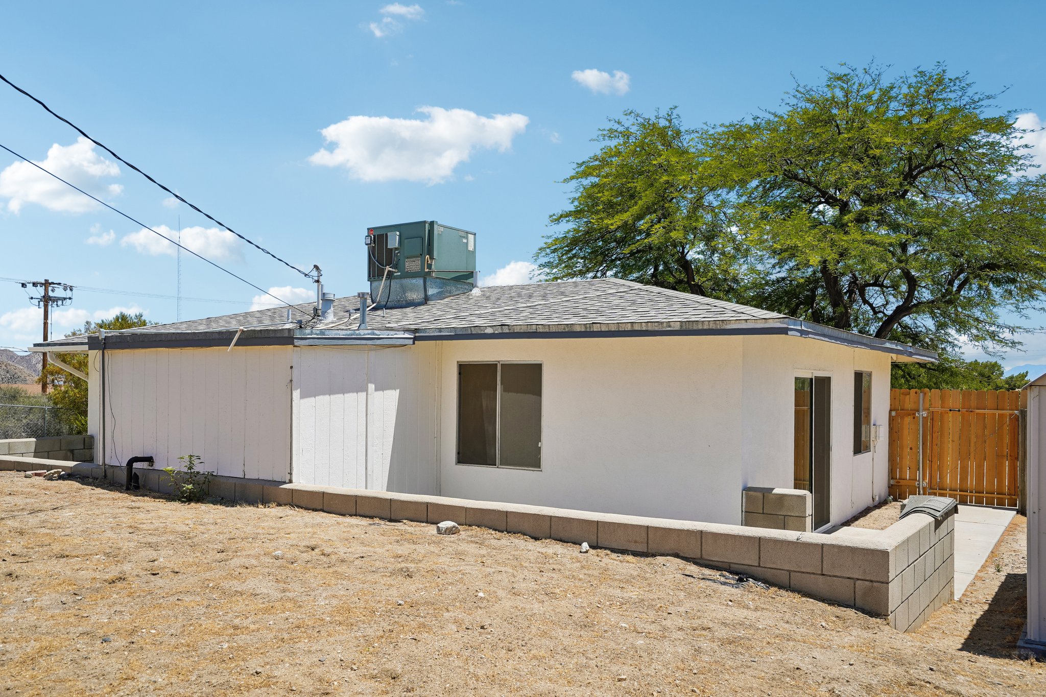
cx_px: 523
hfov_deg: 61.9
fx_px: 872
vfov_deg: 43.6
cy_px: 348
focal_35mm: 30
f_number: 8
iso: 100
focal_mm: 30
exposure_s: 1/320
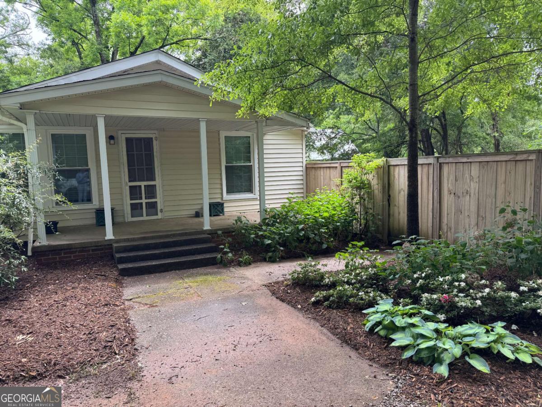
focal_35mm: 24
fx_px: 376
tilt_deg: -6.2
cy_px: 204
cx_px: 271
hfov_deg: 71.6
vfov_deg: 56.8
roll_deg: +1.6
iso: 64
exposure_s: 1/273
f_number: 1.78
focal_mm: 6.76
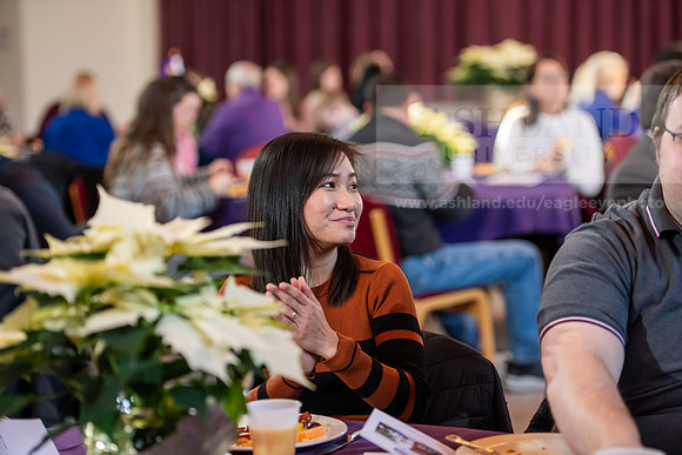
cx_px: 341
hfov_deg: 20.0
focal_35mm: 102
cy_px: 228
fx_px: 1933
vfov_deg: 13.4
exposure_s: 1/200
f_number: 3.2
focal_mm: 102
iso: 1250
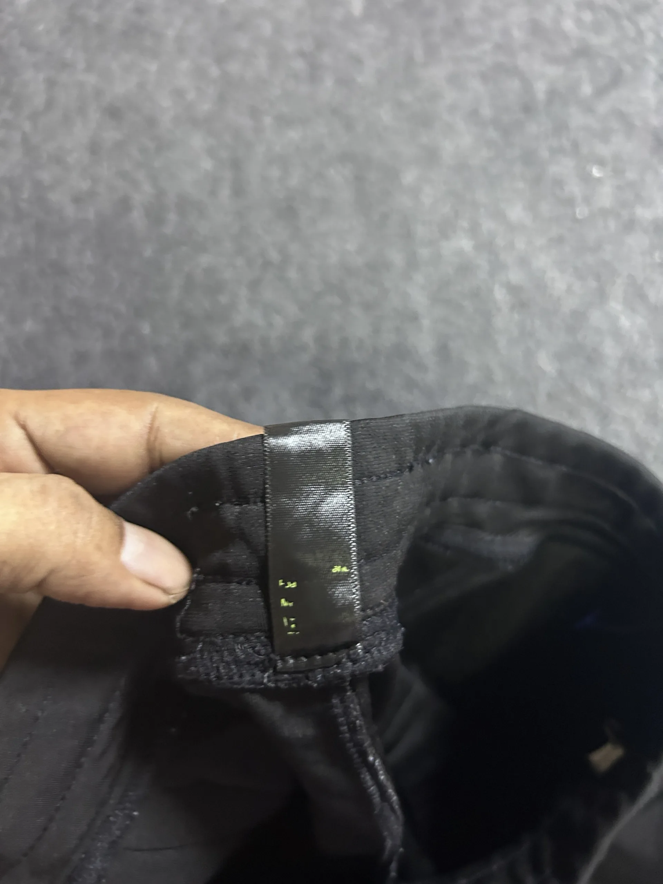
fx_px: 664
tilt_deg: -52.2
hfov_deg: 53.1
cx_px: 332
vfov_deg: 67.3
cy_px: 442
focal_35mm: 26
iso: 500
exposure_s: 1/33
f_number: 1.5
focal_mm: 5.7
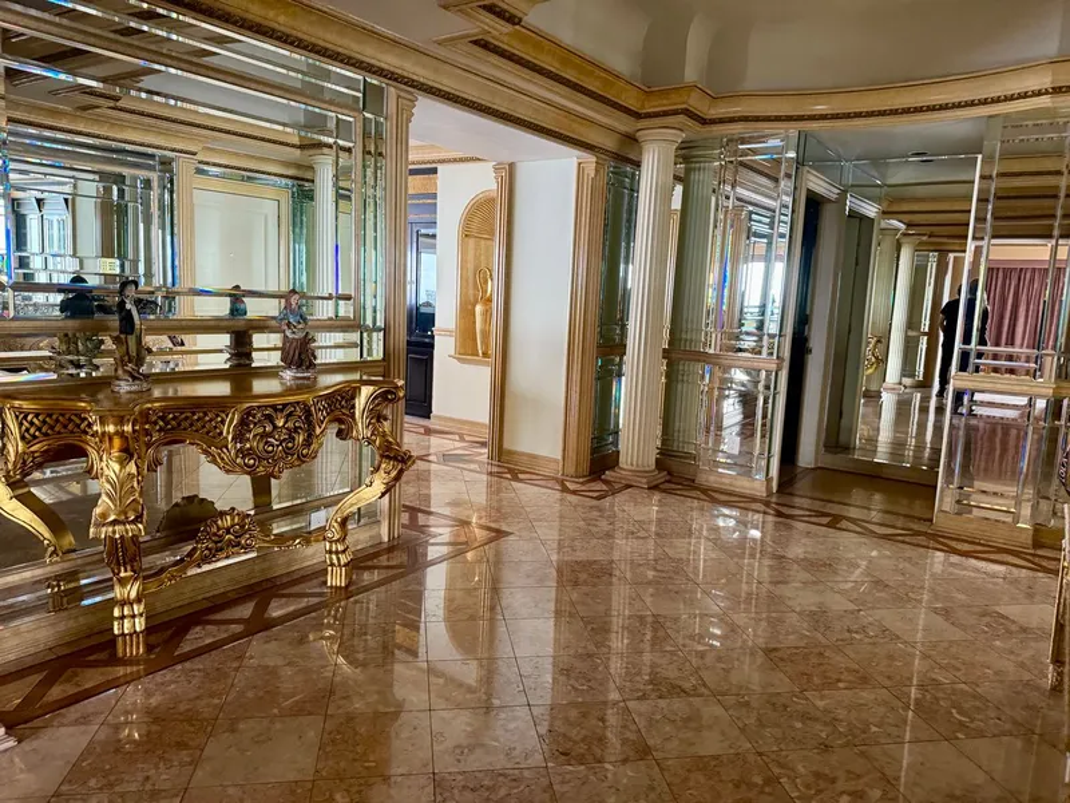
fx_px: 742
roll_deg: -2.1
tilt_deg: -9.5
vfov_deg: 56.8
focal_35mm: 24
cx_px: 535
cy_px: 402
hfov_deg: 71.6
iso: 320
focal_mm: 6.76
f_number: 1.78
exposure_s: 1/60
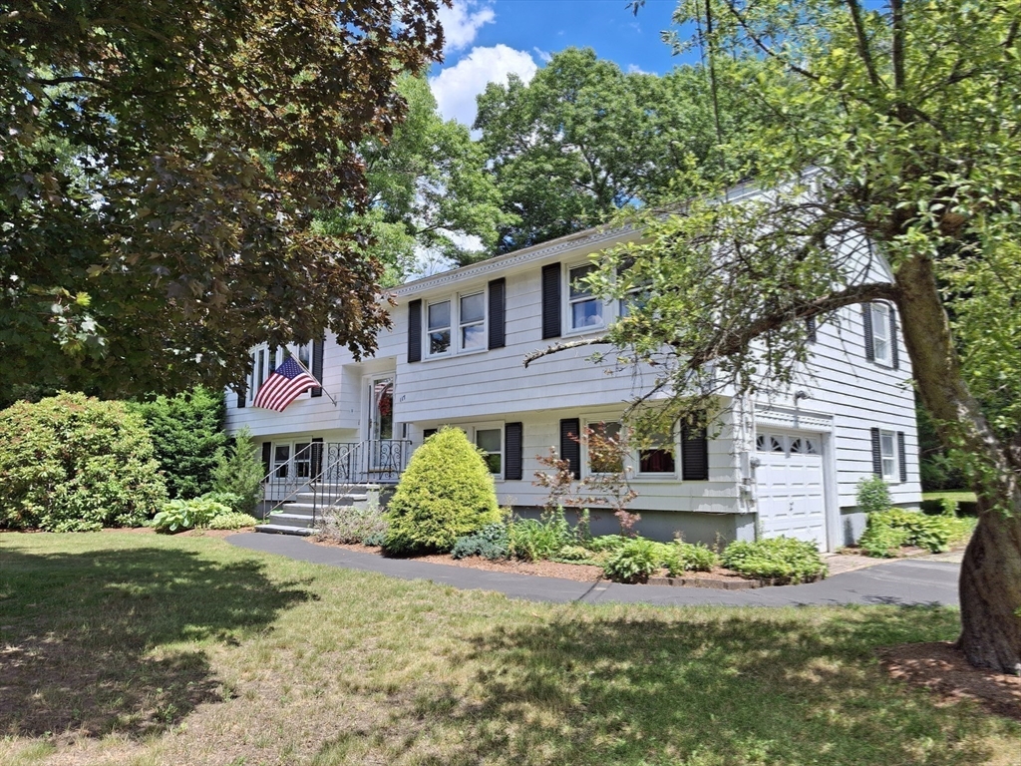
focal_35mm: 25
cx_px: 510
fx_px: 737
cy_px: 383
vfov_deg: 54.9
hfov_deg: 69.4
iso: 25
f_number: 1.8
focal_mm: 4.69
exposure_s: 1/1157
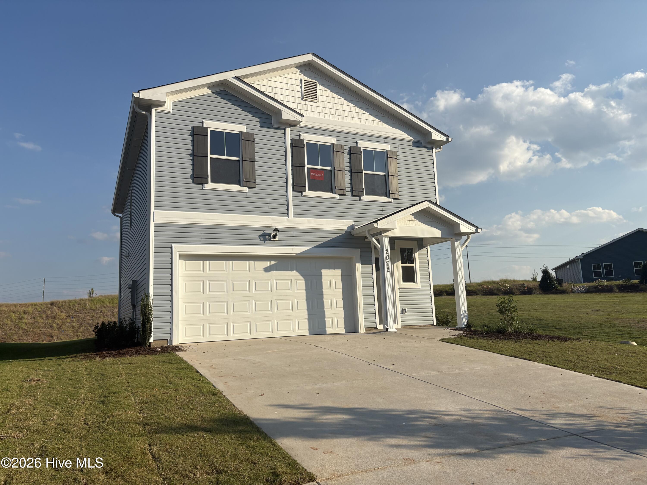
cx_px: 324
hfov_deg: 67.3
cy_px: 242
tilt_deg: +9.2
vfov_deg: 53.1
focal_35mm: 26
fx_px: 486
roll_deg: +2.2
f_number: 1.6
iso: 50
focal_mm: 5.96
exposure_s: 1/4950
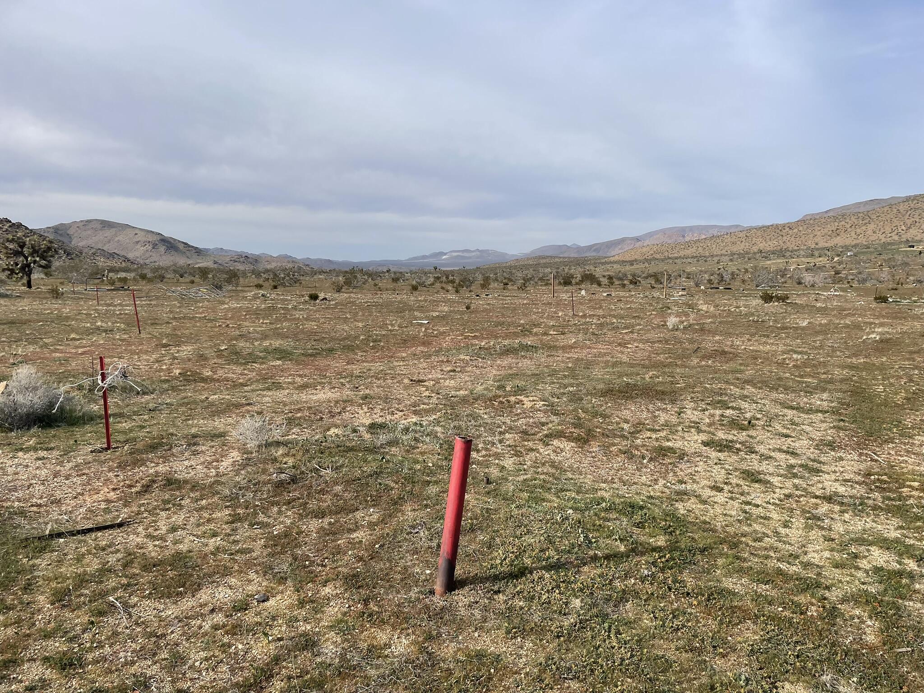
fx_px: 694
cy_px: 346
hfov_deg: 67.3
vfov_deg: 53.1
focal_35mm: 26
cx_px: 462
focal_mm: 4.2
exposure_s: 1/4000
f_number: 1.6
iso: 32
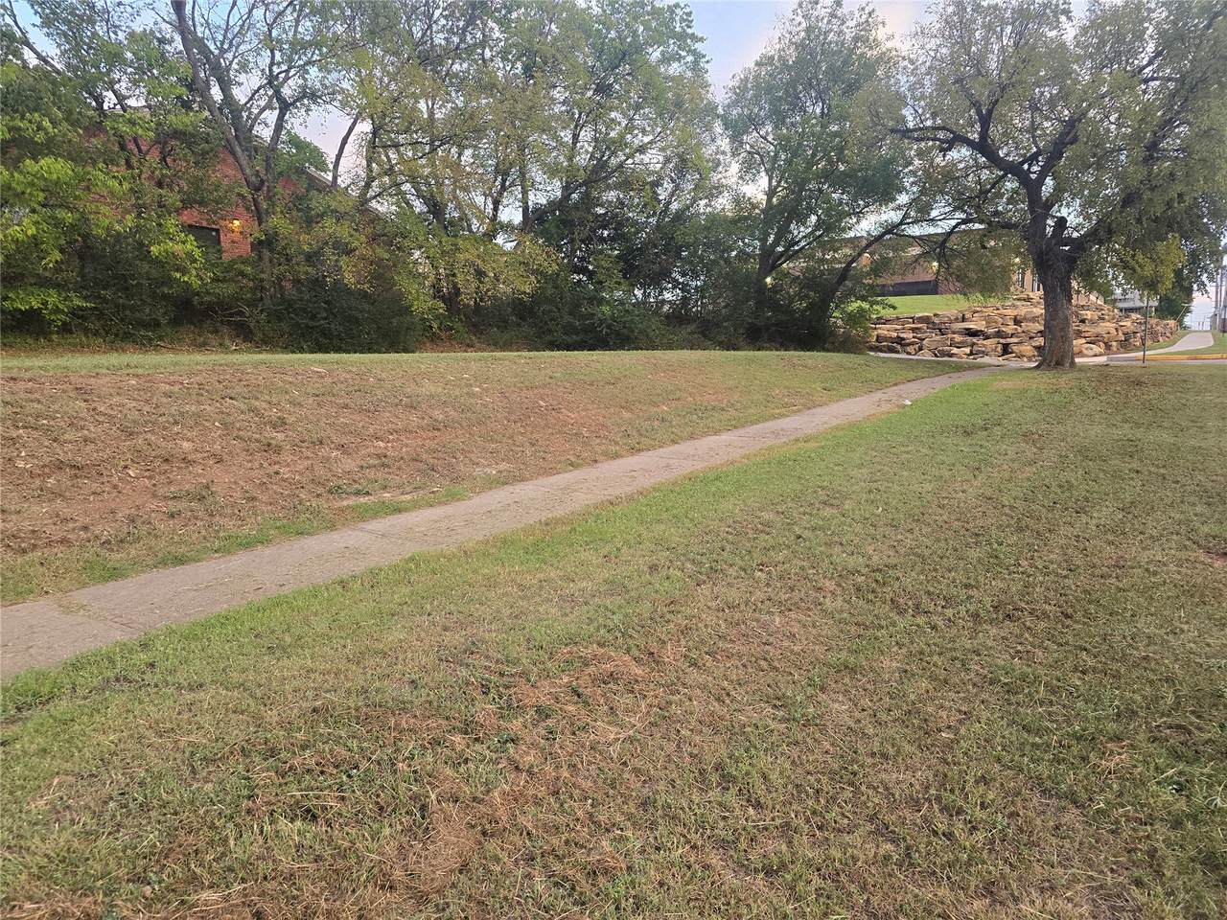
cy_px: 460
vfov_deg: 58.9
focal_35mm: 23
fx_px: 815
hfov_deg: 73.9
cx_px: 614
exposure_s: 1/180
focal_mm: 6.3
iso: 200
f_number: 1.7
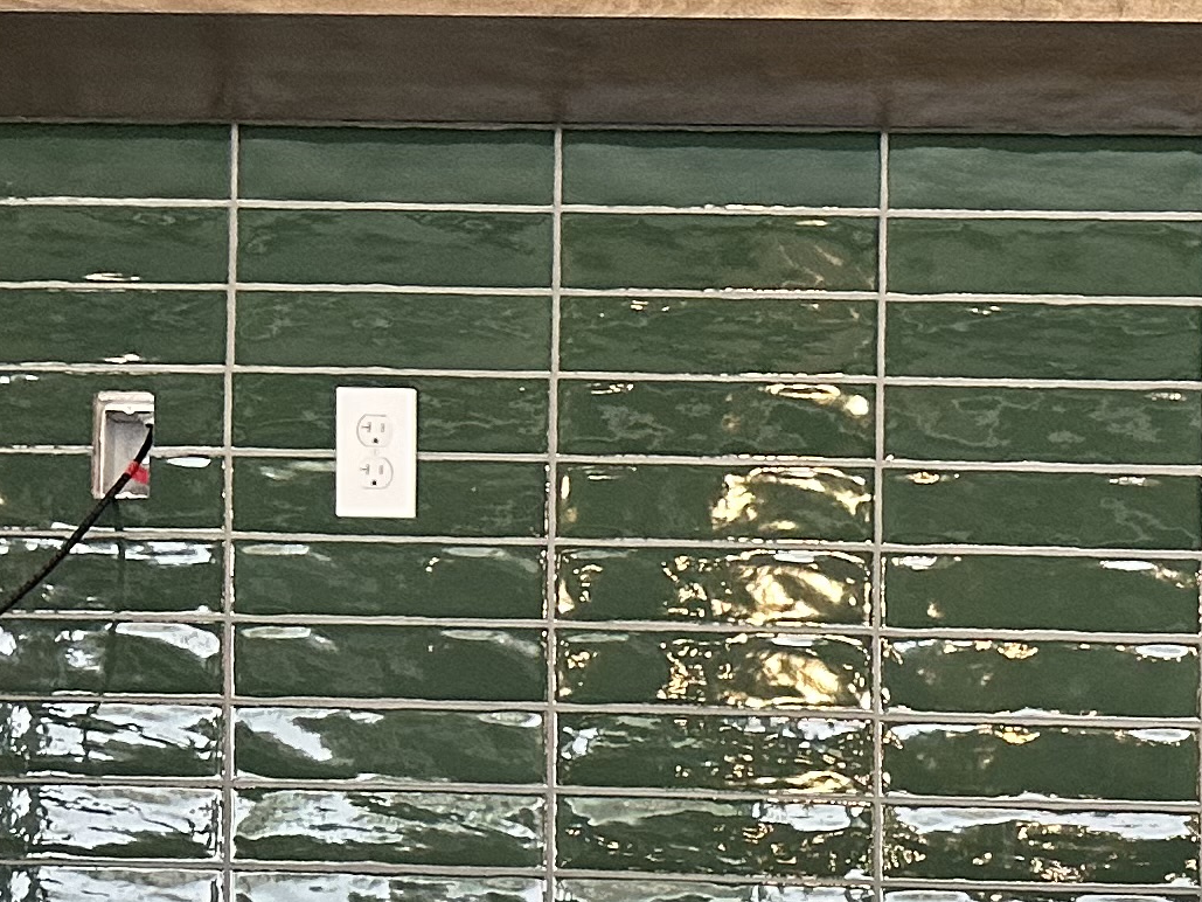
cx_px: 1694
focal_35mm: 94
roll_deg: -1.5
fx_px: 3264
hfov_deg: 18.9
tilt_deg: -2.9
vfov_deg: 14.2
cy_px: 1524
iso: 200
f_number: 1.78
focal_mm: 6.86
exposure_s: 1/60
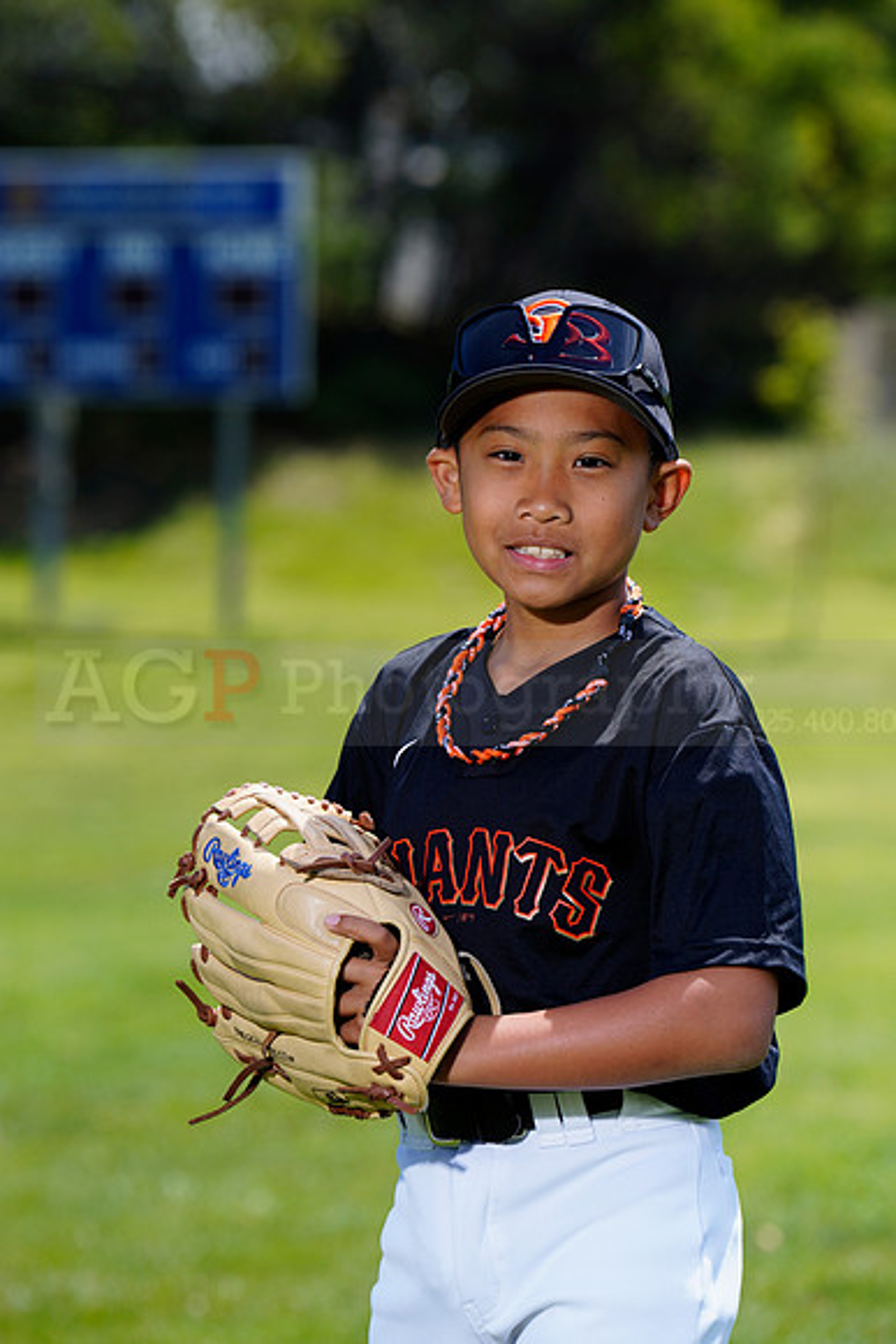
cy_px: 672
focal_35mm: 185
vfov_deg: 11.1
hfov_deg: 7.4
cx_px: 448
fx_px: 6902
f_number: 6.3
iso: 100
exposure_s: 1/250
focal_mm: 185
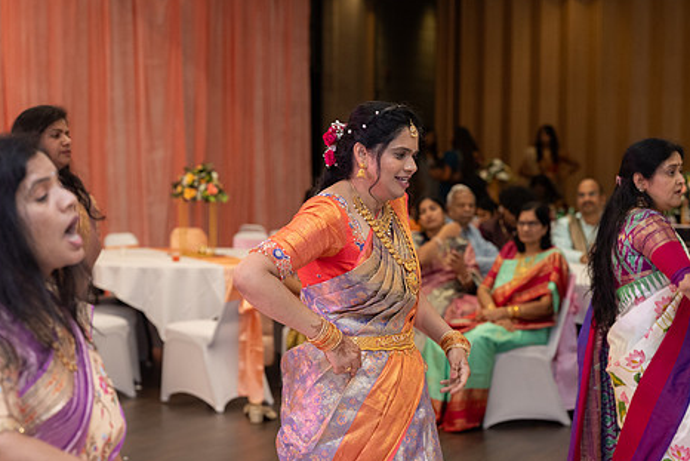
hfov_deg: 22.1
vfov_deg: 14.9
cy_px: 269
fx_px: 1764
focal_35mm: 92
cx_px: 348
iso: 1000
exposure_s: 1/160
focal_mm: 73
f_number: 3.5
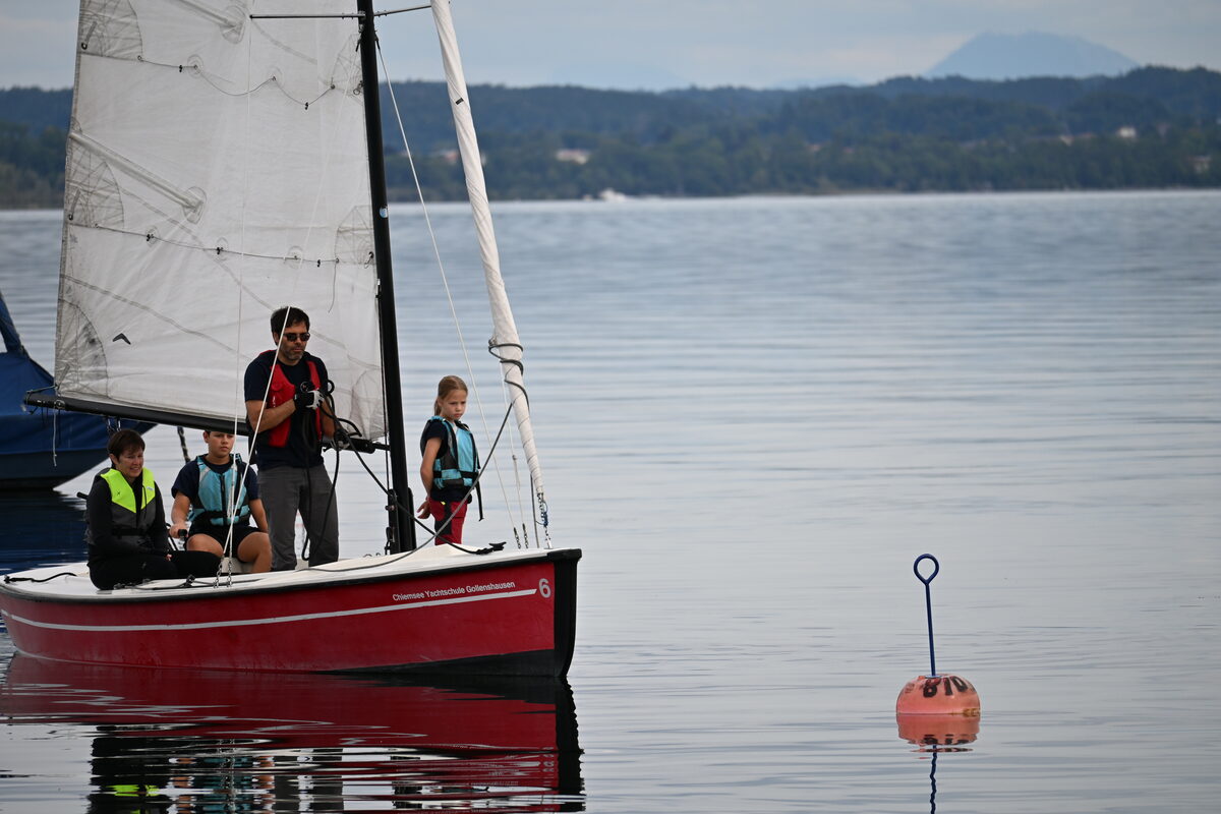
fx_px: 12718
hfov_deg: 5.5
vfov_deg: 3.7
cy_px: 407
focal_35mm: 375
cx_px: 610
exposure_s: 1/500
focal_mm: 250
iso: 160
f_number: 6.3
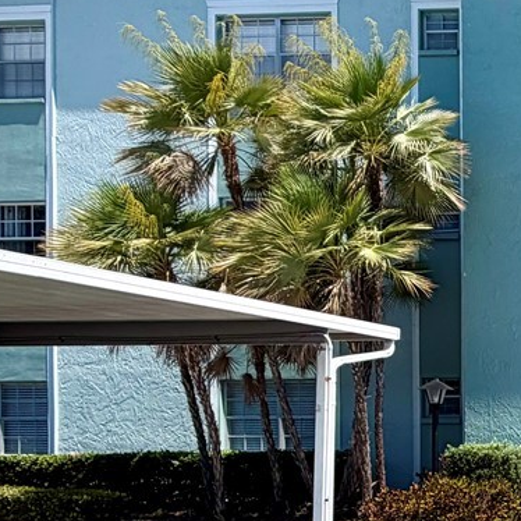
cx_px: 873
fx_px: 902
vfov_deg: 31.4
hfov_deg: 22.7
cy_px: 415
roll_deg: +0.3
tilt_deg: +0.6
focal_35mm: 53
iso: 25
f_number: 2.2
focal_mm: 2.22
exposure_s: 1/770
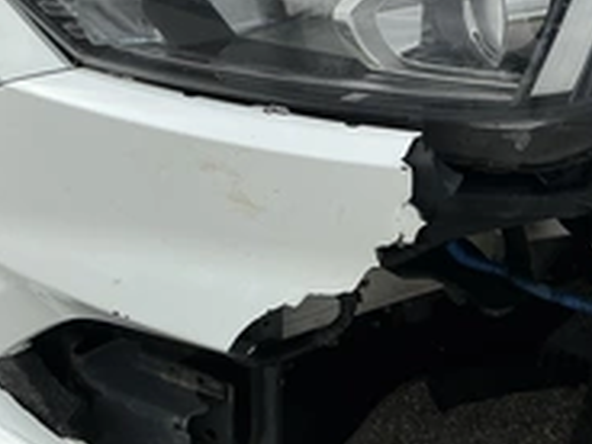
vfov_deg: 23.5
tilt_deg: -29.3
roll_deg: -4.2
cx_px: 405
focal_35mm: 61
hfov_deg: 31.4
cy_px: 64
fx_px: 1043
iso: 25
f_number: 1.8
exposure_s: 1/1311
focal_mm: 3
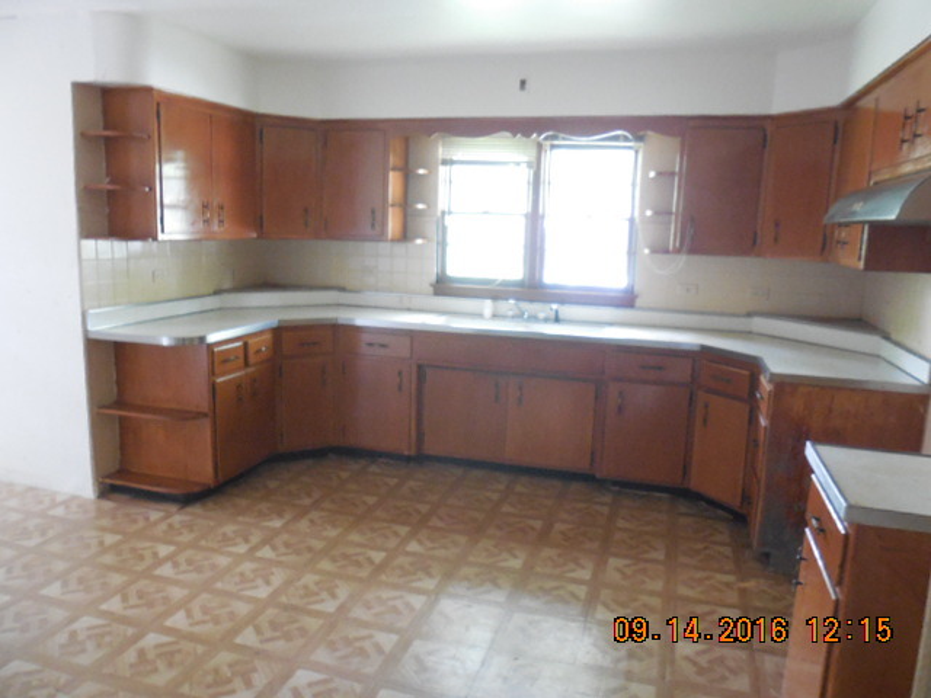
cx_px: 466
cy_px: 349
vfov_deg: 53.1
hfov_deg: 67.3
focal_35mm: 26
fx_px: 699
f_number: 3.5
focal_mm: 4.6
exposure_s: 1/6
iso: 800
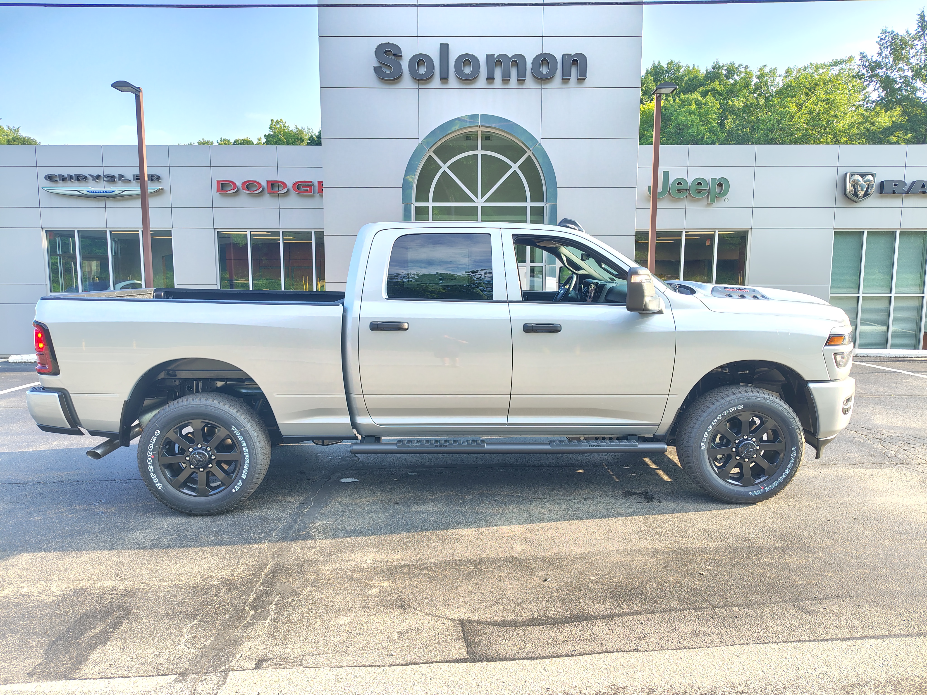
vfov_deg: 56.8
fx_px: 643
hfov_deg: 71.6
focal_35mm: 24
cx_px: 464
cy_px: 348
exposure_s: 1/111
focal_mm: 5.56
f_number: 1.8
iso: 117
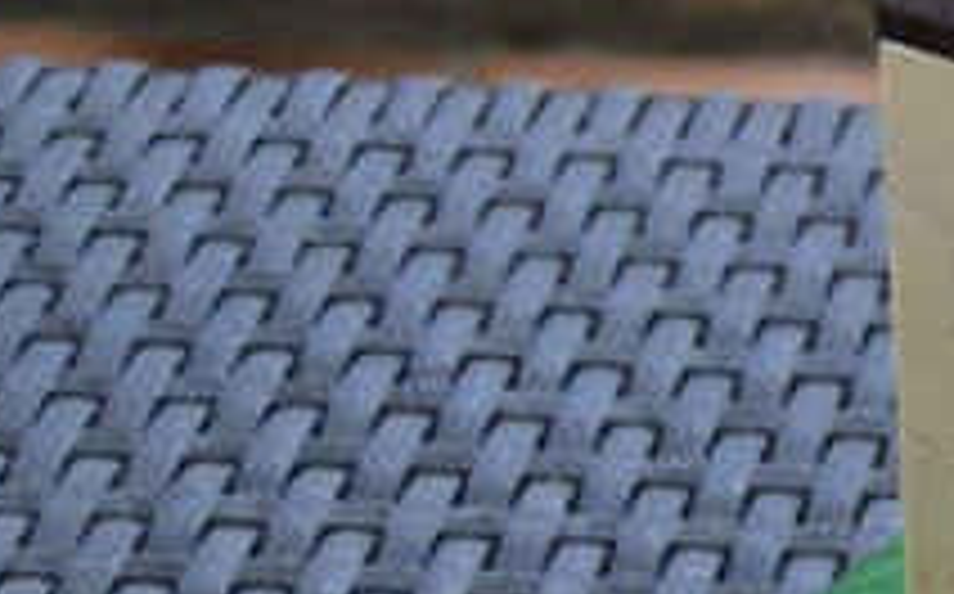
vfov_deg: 6.3
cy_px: 356
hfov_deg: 9.2
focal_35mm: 208
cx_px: 2164
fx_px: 5402
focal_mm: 24
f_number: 4
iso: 320
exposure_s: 1/125
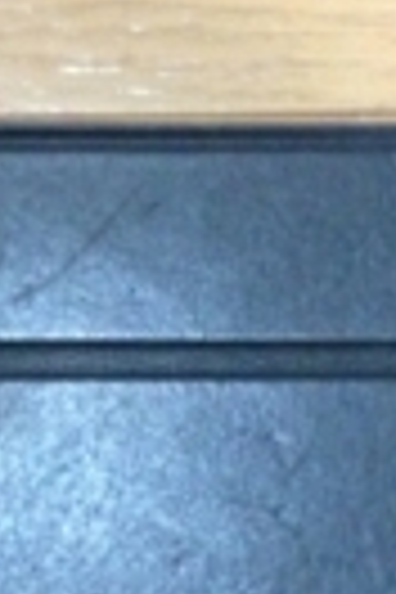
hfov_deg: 10.5
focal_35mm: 130
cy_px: 713
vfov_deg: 15.2
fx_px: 2145
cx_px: 104
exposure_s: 1/15
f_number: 2.4
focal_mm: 4.13
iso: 800
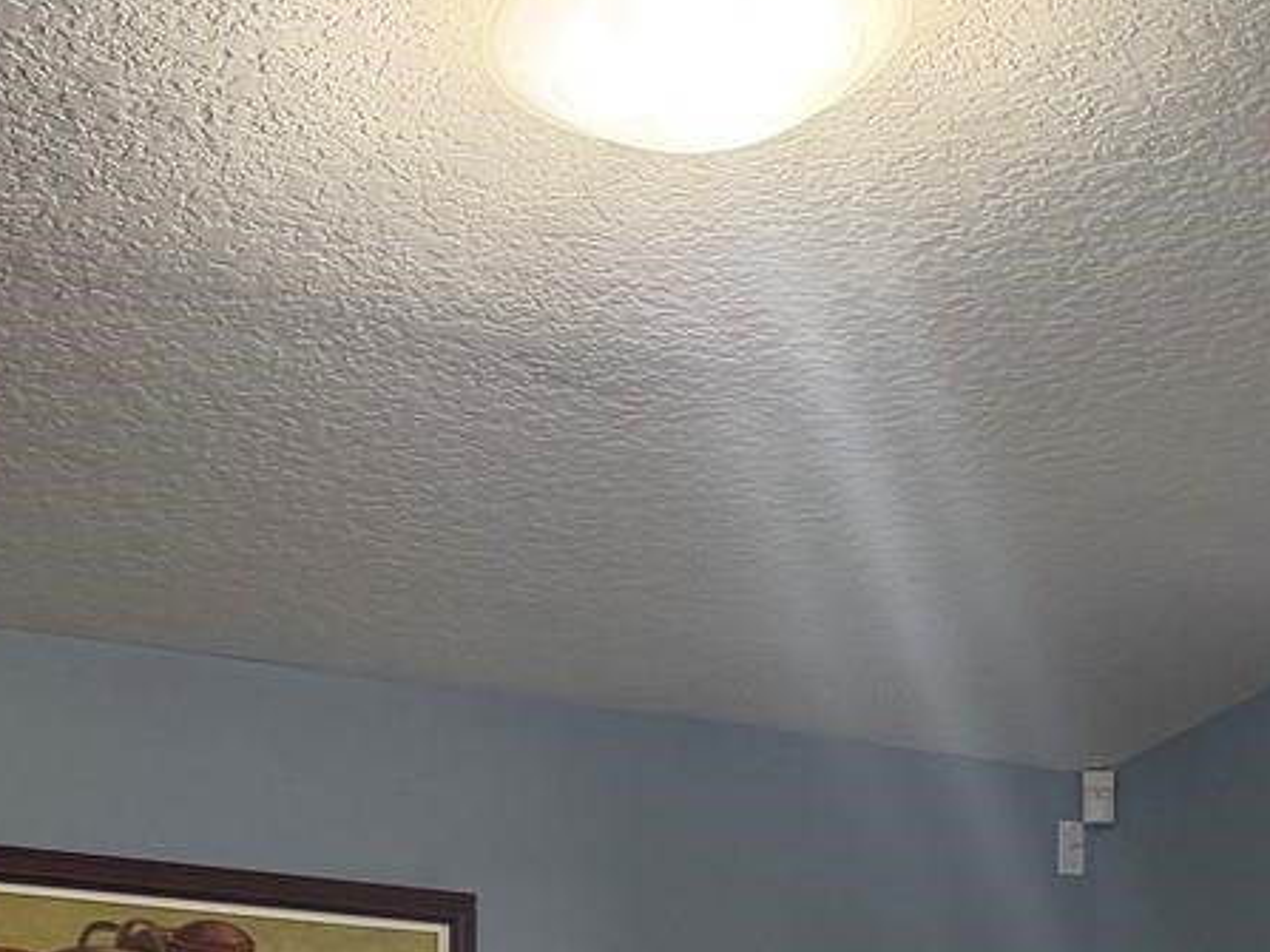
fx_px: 3154
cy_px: 1500
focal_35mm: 86
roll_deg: -0.4
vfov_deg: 15.6
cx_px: 1188
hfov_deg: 22.1
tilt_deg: -5.8
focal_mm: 6.76
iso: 250
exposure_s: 1/120
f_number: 1.78
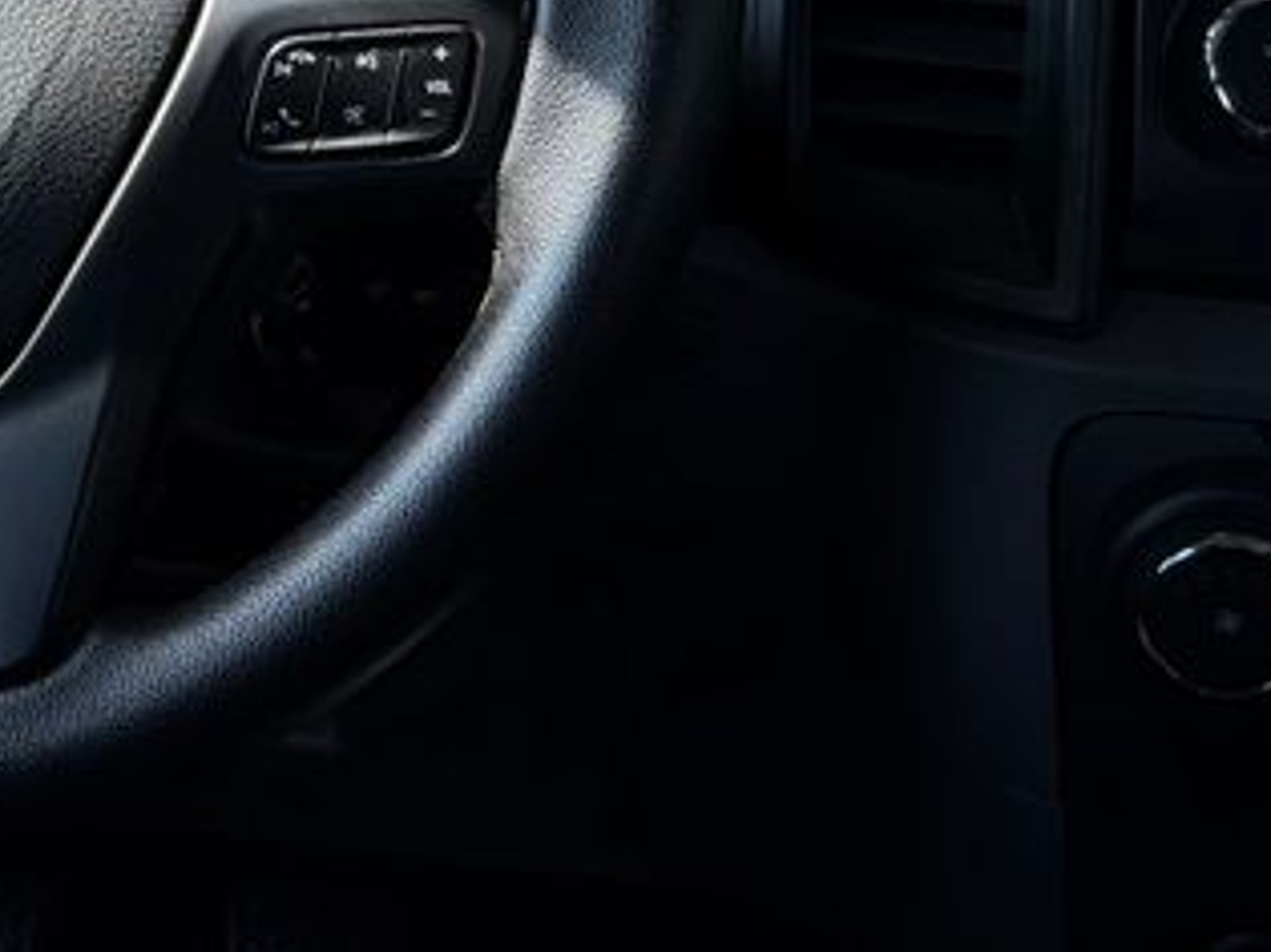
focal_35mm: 117
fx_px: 4294
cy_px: -32
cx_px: 230
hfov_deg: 16.7
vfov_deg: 12.5
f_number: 1.78
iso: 64
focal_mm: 6.76
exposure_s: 1/810
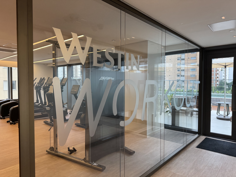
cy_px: 88
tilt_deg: -3.4
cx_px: 118
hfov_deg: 71.6
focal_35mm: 24
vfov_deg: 56.8
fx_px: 164
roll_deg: -0.2
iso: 64
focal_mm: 6.76
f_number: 1.78
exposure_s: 1/120
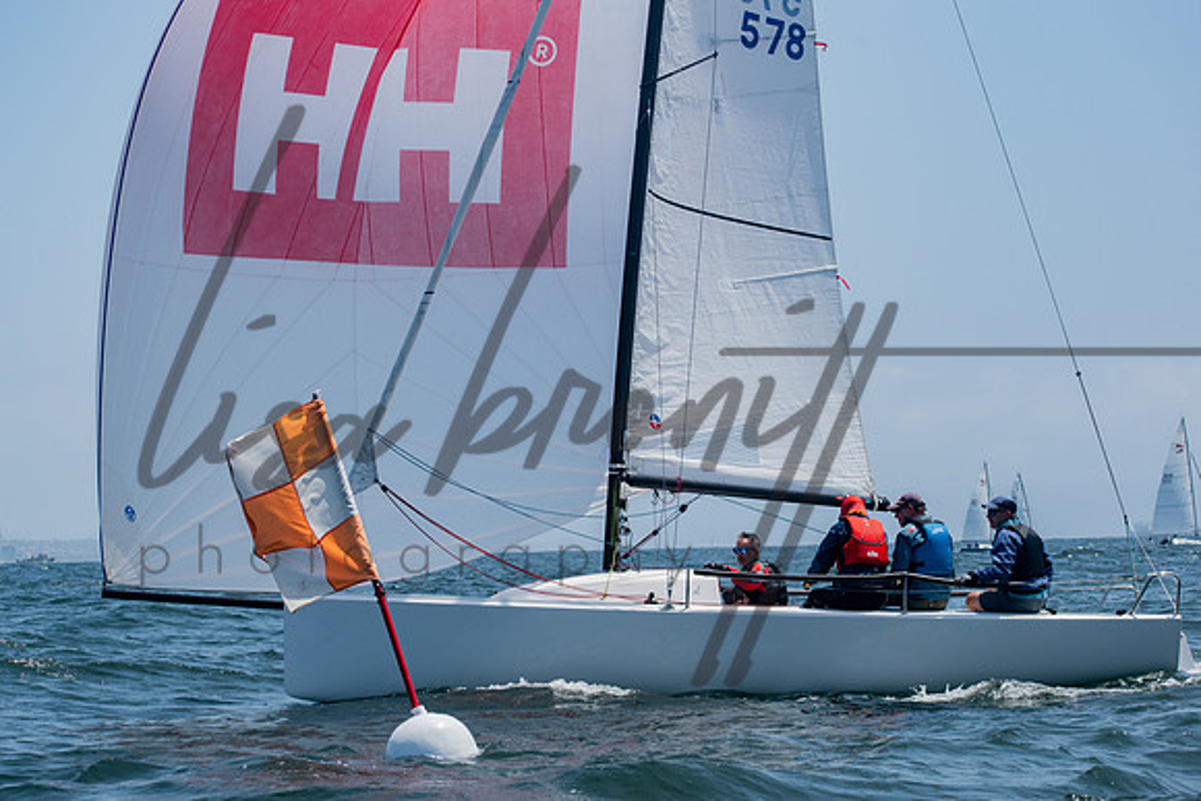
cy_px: 400
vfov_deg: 13.0
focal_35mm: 105
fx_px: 3504
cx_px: 600
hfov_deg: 19.5
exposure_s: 1/1600
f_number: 8
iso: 400
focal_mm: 70
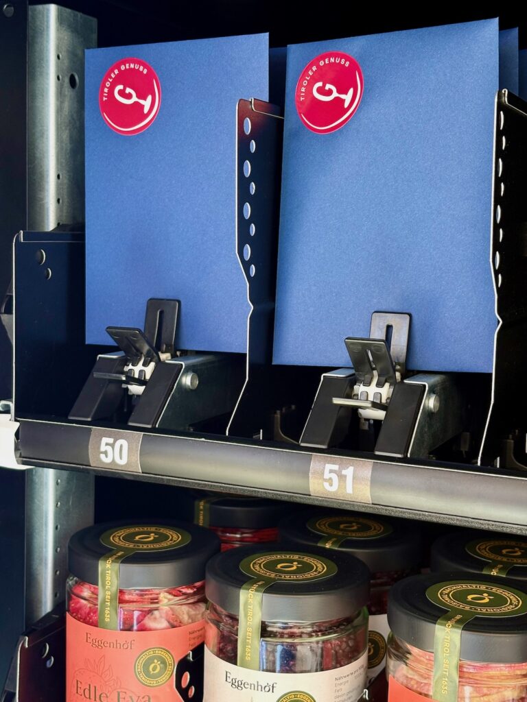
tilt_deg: -6.5
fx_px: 1056
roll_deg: -1.2
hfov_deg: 28.0
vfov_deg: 36.8
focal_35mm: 52
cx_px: 264
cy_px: 351
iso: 80
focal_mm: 5.96
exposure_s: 1/60
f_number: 1.6
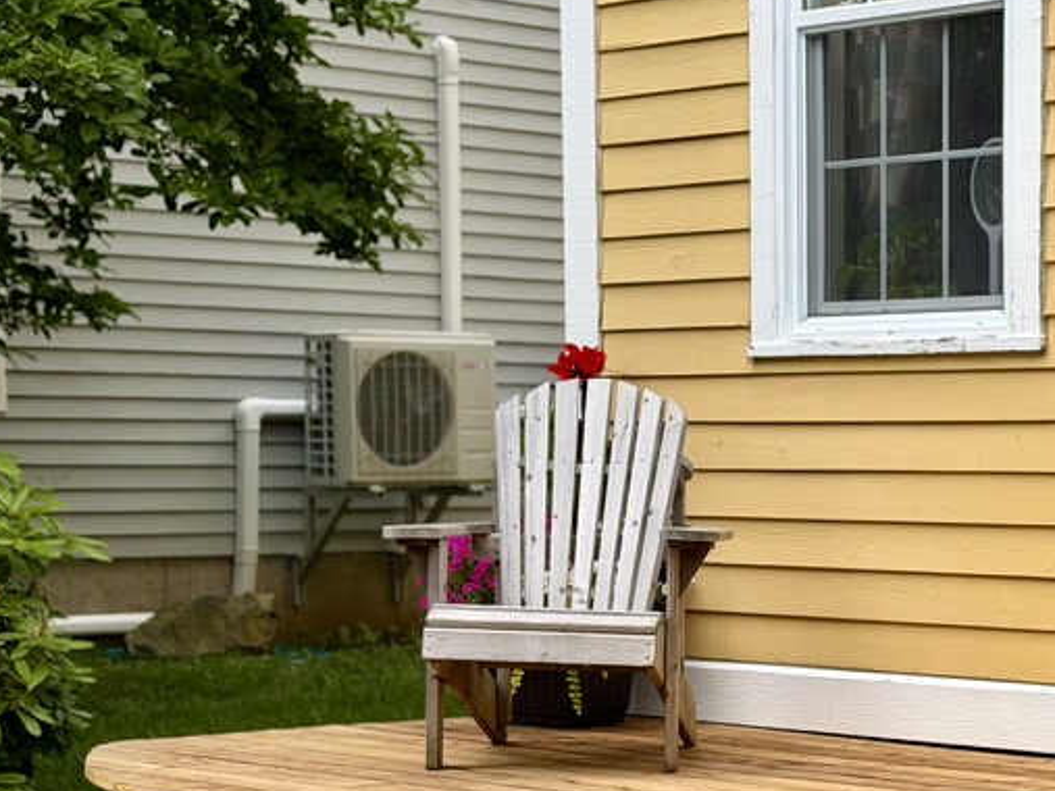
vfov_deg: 15.1
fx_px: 2956
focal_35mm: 97
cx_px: 1007
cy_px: 635
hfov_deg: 19.7
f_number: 1.78
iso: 64
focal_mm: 6.76
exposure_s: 1/2208
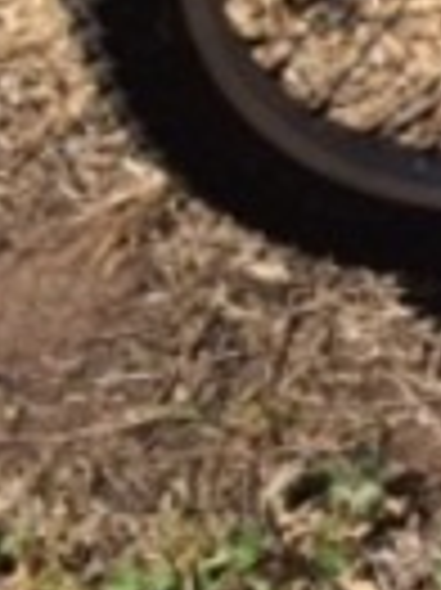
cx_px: 1480
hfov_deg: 7.1
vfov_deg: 10.7
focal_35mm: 177
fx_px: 3011
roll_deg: +2.4
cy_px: -365
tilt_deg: -26.5
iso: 32
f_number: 2.2
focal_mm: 4.15
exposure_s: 1/2933
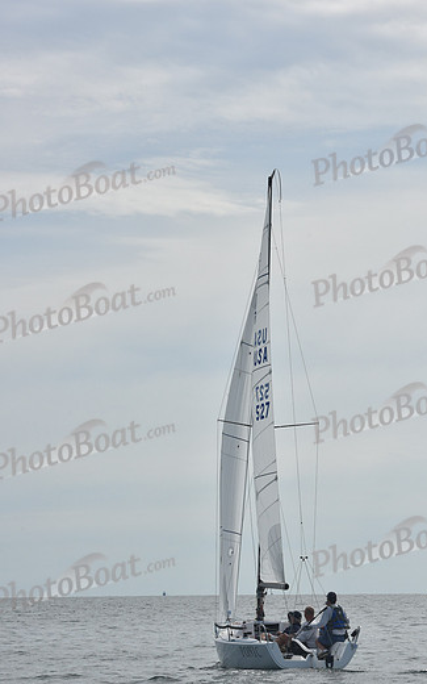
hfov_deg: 11.3
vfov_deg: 18.0
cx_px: 244
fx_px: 2160
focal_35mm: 116
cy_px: 360
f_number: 11
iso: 320
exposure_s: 1/1250
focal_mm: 102
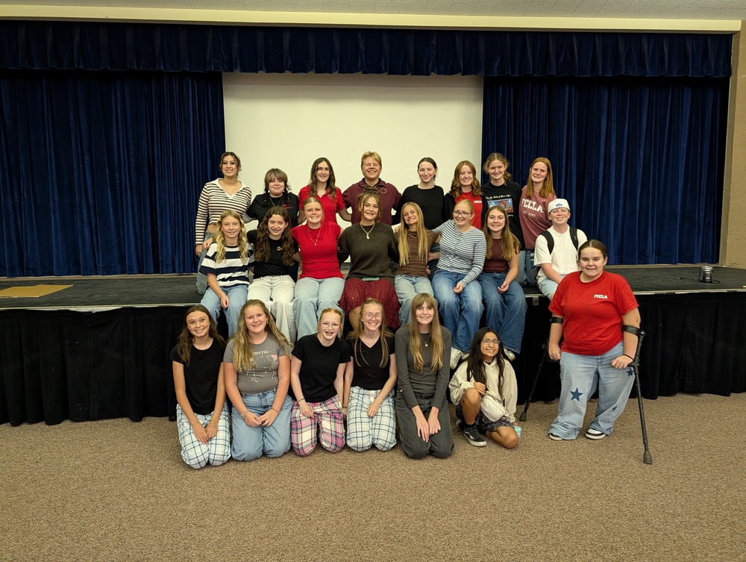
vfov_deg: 56.9
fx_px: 518
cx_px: 373
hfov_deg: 71.5
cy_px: 281
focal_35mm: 24
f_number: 1.68
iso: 295
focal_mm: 6.9
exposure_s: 1/30
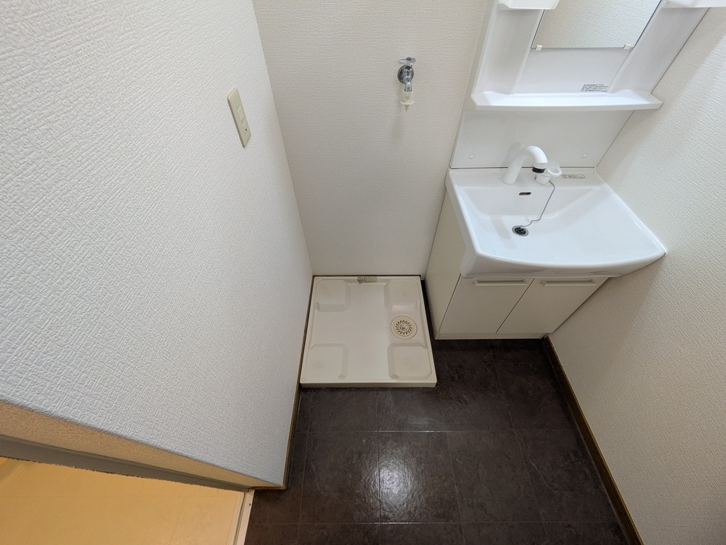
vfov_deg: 85.7
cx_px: 363
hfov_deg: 102.1
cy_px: 272
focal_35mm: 14
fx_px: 294
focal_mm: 1.83
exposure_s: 1/24
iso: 104
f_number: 2.2
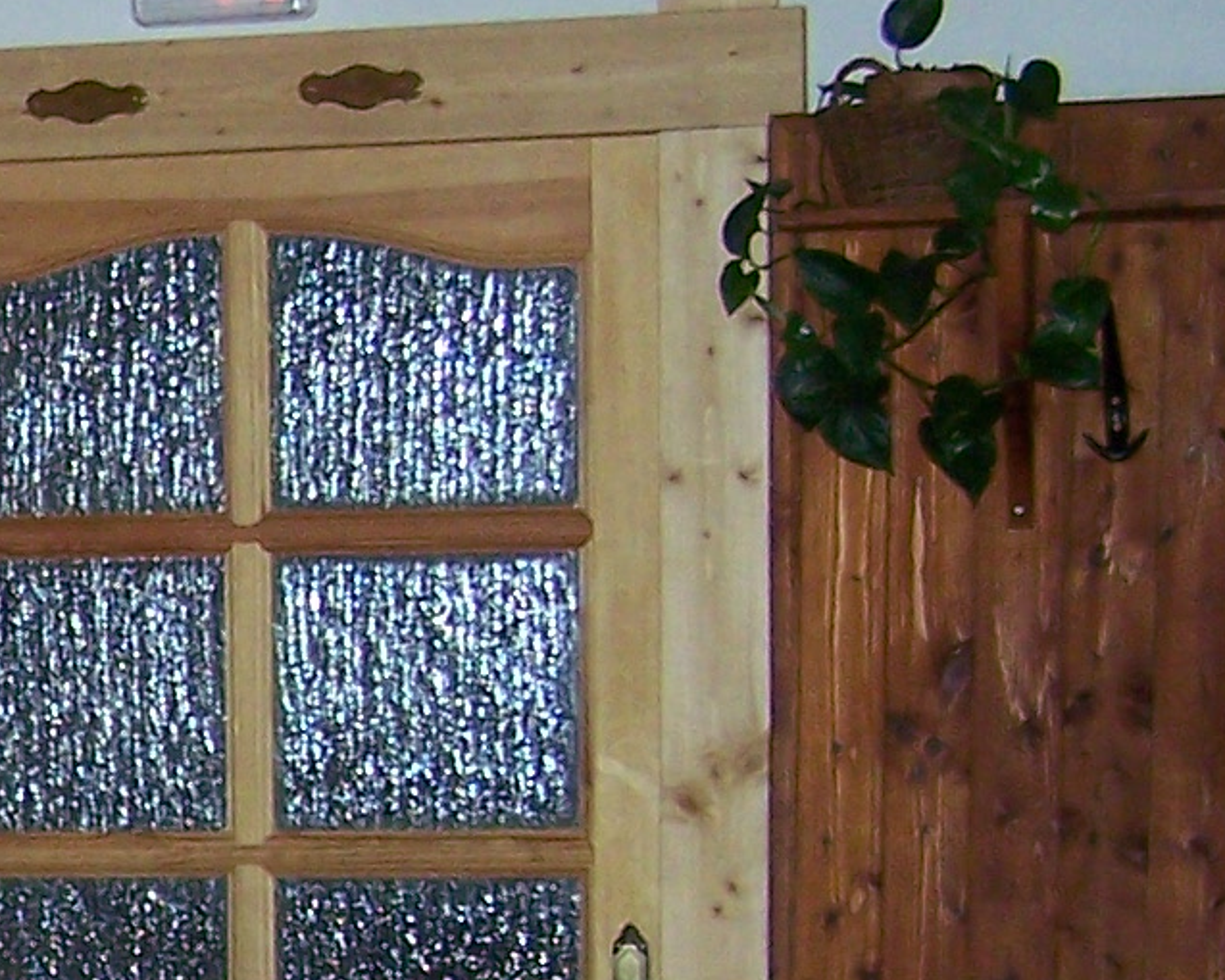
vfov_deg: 9.2
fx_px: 5984
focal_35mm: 165
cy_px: 1259
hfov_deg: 10.8
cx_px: -1165
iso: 160
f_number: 2.8
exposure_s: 1/60
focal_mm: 6.3
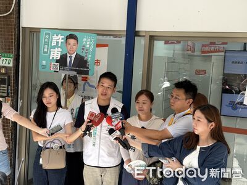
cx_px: 124
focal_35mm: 48
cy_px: 92
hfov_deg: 39.7
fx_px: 343
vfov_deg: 30.3
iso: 64
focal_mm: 6.76
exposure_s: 1/513
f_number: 1.78
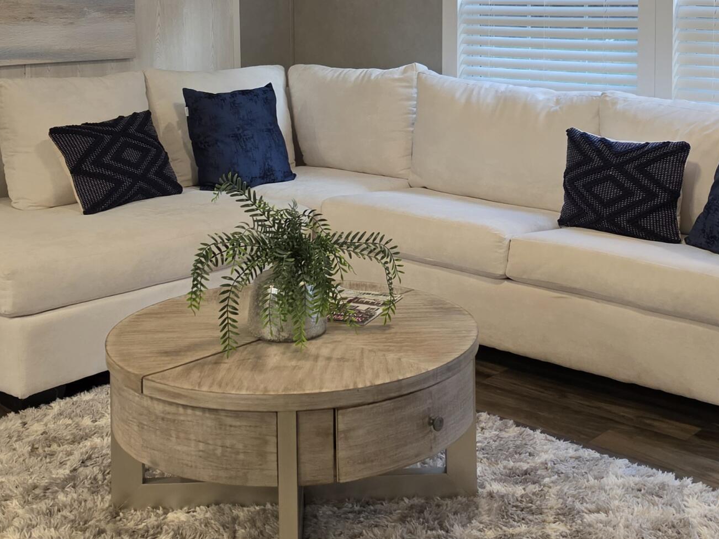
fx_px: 1101
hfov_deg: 36.1
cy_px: 91
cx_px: 413
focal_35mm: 53
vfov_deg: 26.9
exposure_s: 1/120
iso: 250
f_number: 1.4
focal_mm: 6.5
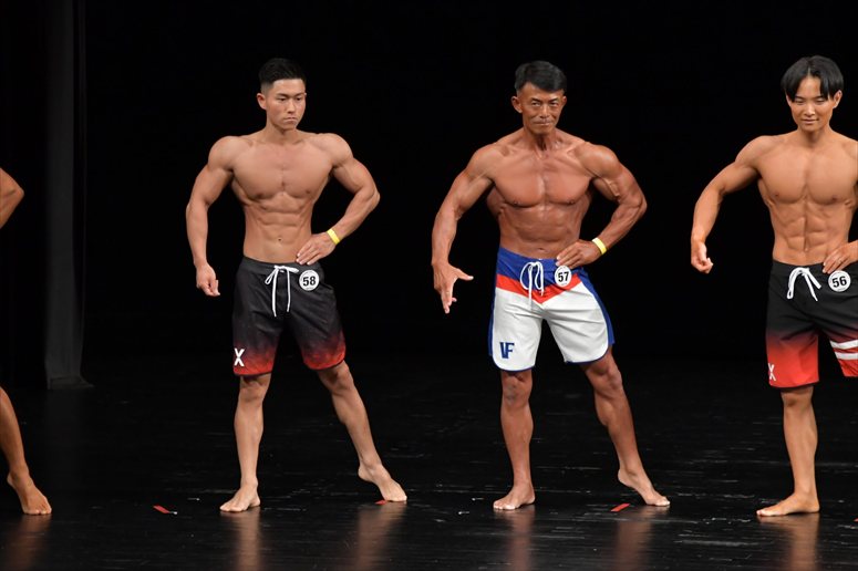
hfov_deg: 7.6
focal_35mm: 270
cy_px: 286
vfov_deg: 5.1
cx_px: 429
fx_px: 6432
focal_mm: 180
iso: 3200
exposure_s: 1/400
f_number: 5.6
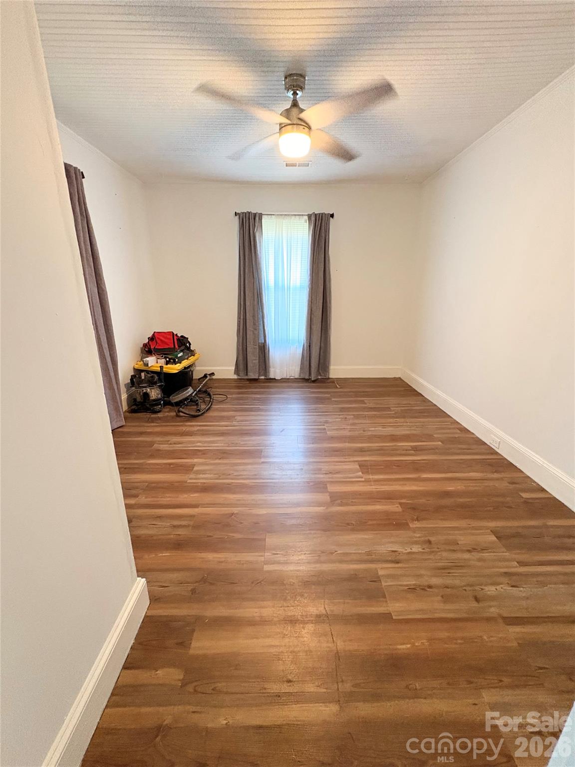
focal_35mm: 14
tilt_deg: -16.7
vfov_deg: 102.1
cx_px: 288
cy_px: 384
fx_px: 310
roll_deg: +0.1
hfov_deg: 85.7
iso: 640
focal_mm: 2.22
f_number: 2.2
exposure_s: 1/60
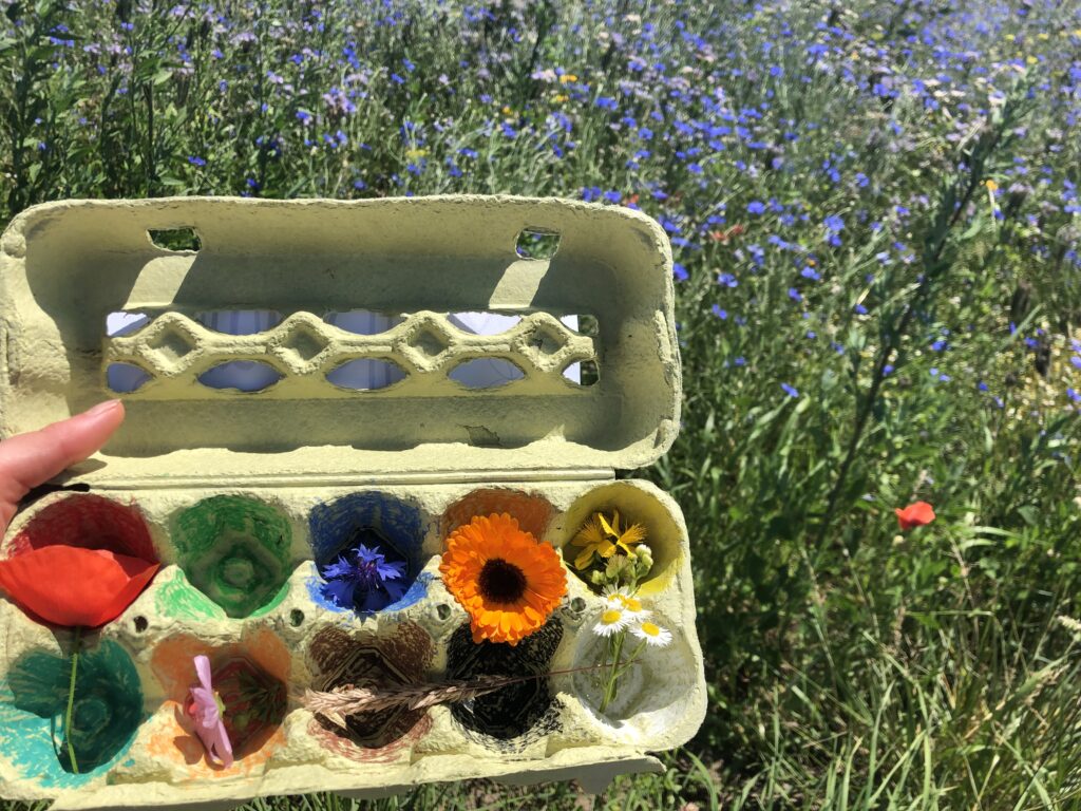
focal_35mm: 28
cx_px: 540
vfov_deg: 49.7
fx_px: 874
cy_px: 406
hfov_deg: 63.4
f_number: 1.8
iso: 20
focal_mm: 3.99
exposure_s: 1/1919
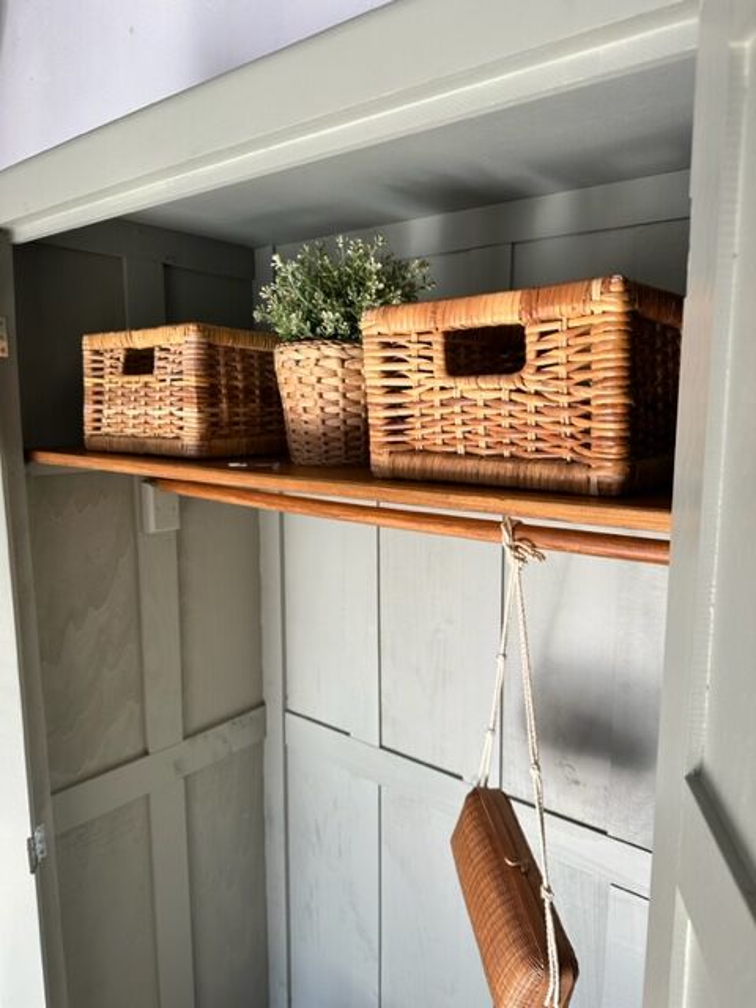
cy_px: 504
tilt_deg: -9.4
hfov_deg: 56.8
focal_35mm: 24
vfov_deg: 71.6
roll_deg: +0.1
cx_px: 378
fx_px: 699
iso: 80
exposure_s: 1/310
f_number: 1.78
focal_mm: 6.86
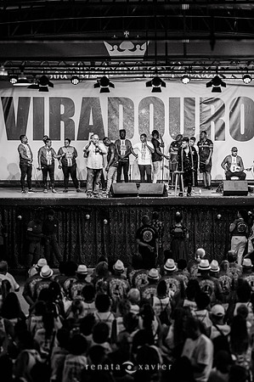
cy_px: 191
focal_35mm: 127
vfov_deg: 16.2
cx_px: 127
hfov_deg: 10.8
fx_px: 1347
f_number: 1.2
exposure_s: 1/2000
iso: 1000
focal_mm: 85
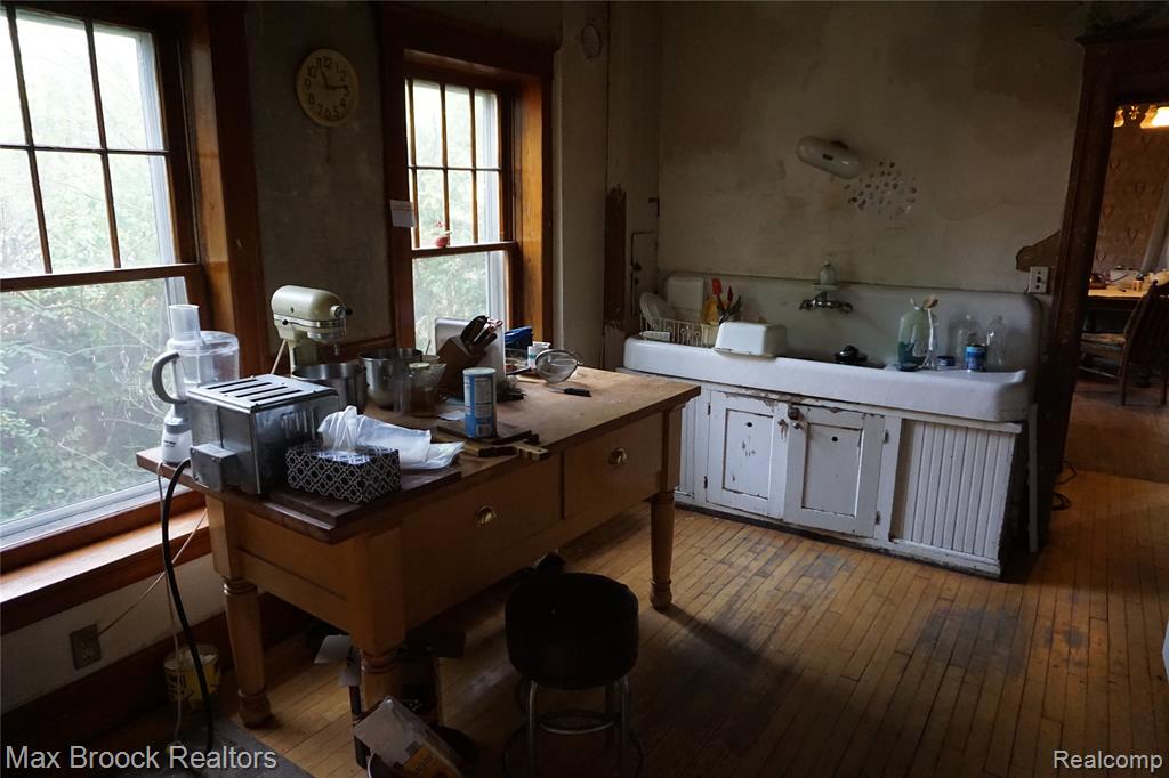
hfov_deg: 73.8
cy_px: 389
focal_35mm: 24
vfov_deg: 53.1
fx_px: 779
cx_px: 584
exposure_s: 1/125
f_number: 3.5
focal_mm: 16
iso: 3200
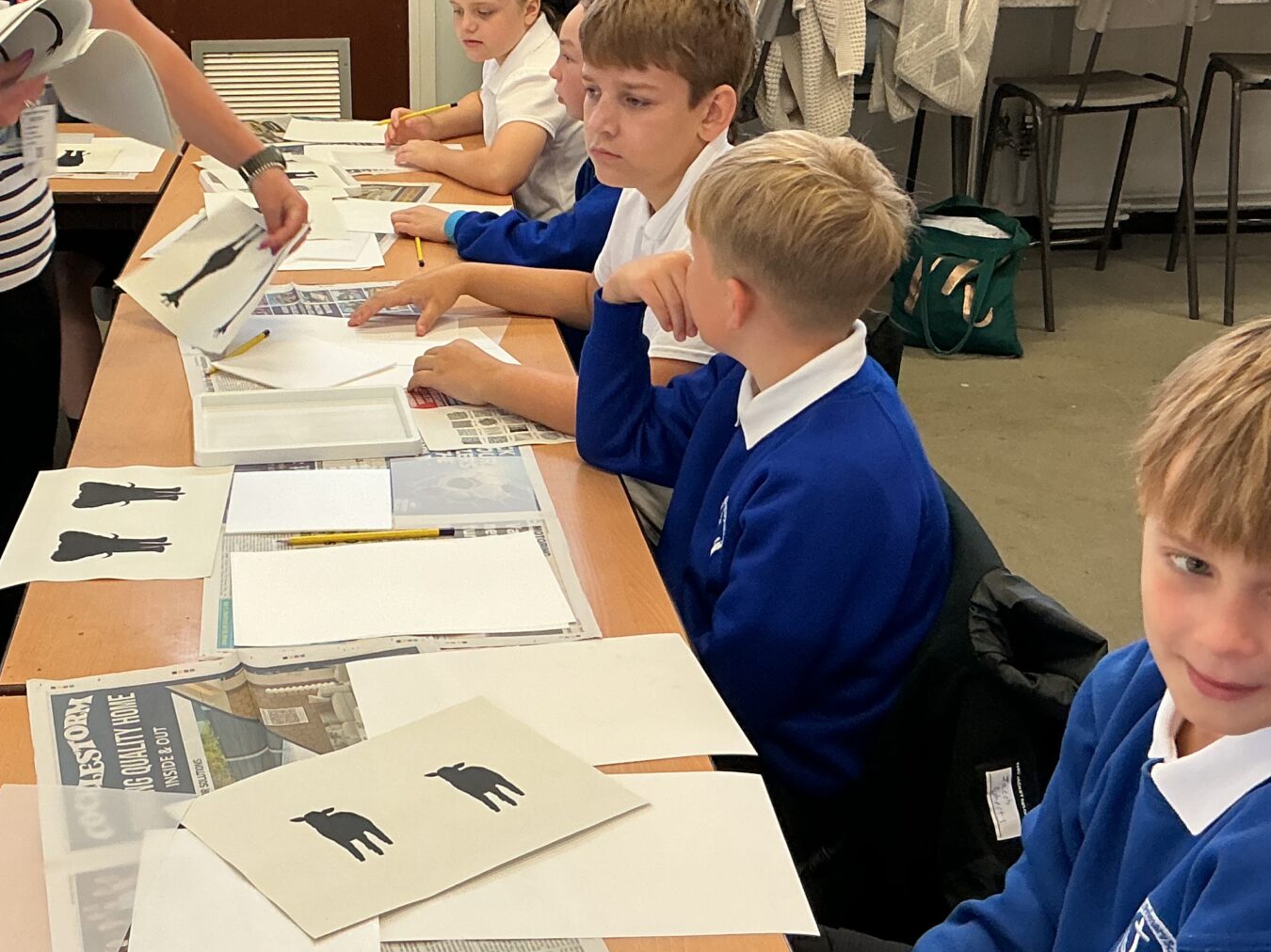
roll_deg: +0.6
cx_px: 444
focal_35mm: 55
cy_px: 366
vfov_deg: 26.5
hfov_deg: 34.7
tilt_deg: -18.2
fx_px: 2019
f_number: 1.8
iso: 64
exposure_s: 1/60
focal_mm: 3
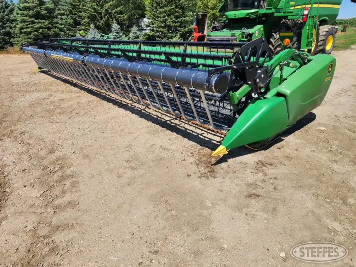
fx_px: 237
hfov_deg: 73.9
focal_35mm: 23
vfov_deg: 58.9
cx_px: 178
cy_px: 134
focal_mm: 6.4
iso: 12
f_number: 1.8
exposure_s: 1/1160
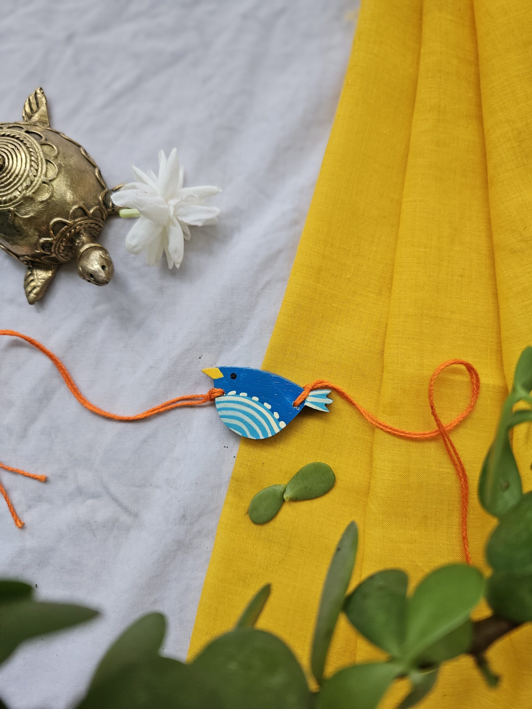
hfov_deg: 58.9
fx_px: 471
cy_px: 354
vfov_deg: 73.9
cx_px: 266
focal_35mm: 23
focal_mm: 5.4
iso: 160
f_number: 1.8
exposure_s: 1/100
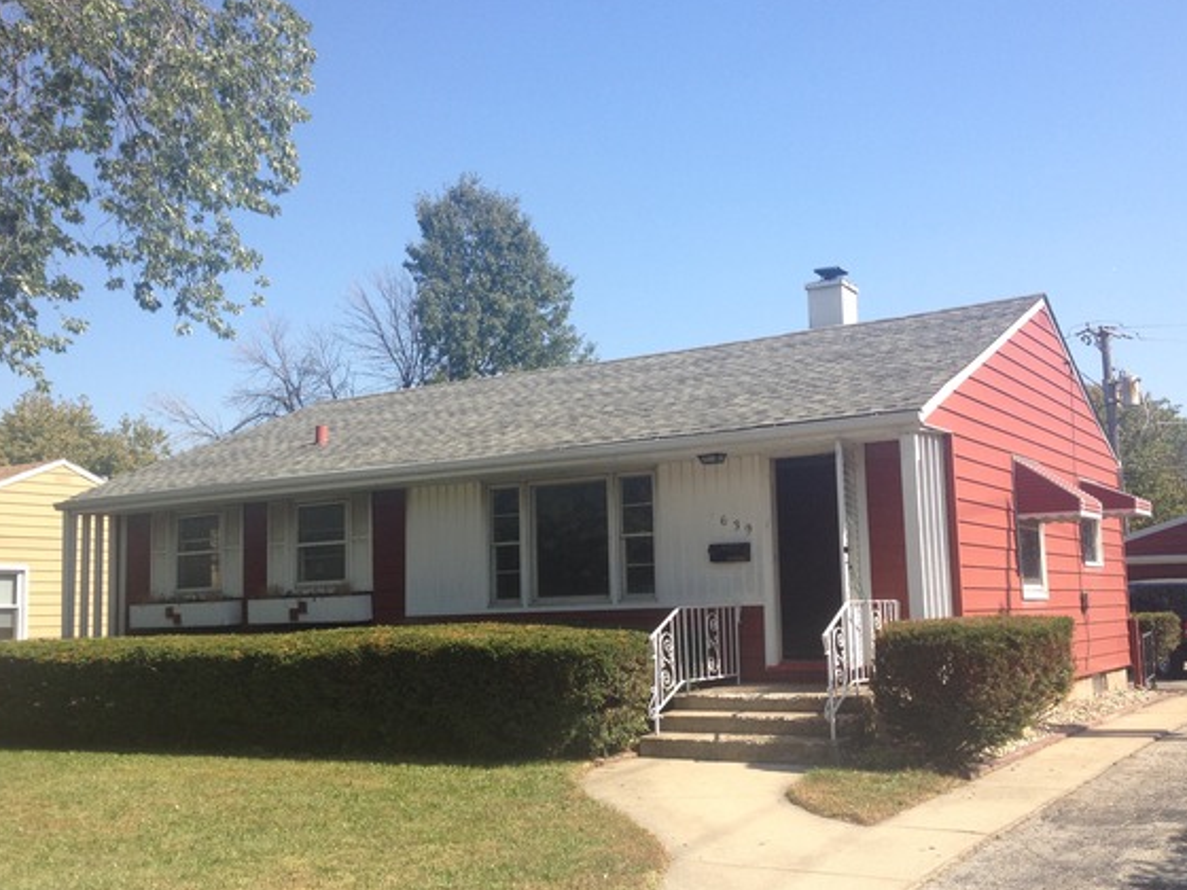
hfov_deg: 46.7
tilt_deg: +7.5
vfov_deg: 36.0
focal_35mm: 40
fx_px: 1372
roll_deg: +0.7
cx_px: 655
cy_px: 460
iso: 50
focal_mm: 4.28
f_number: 2.4
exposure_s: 1/1004
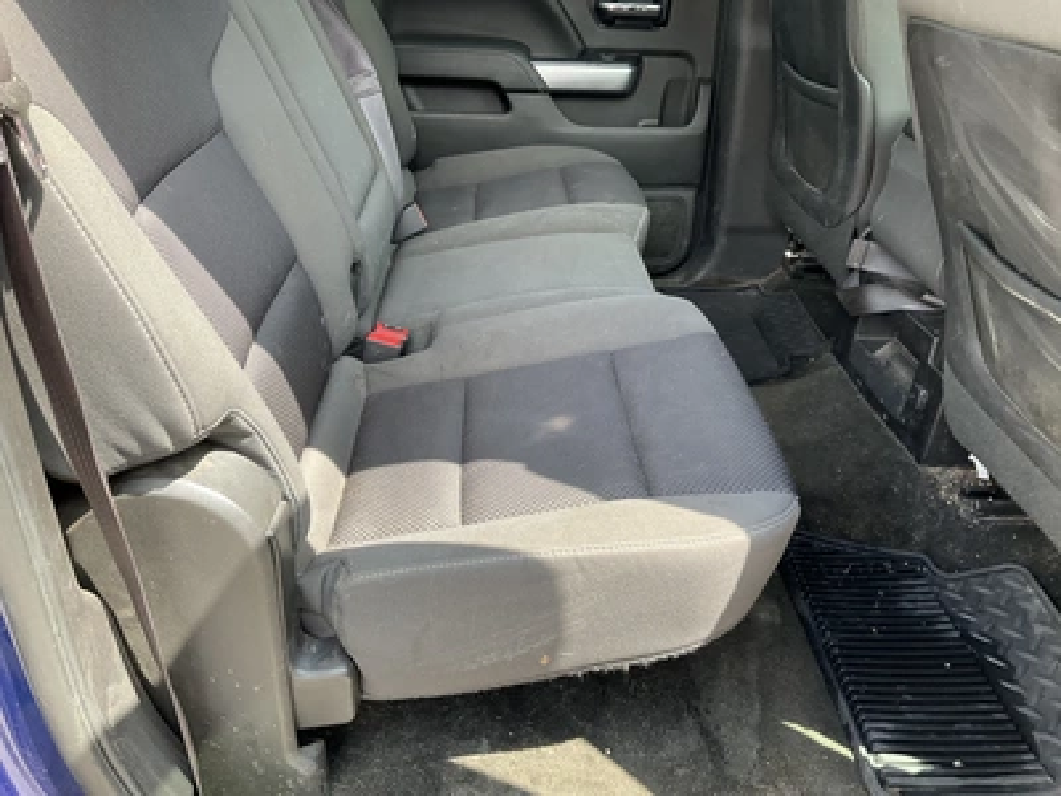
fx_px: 889
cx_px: 530
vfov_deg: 48.2
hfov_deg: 61.7
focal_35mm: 29
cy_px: 398
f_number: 1.8
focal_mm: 3
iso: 32
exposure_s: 1/122
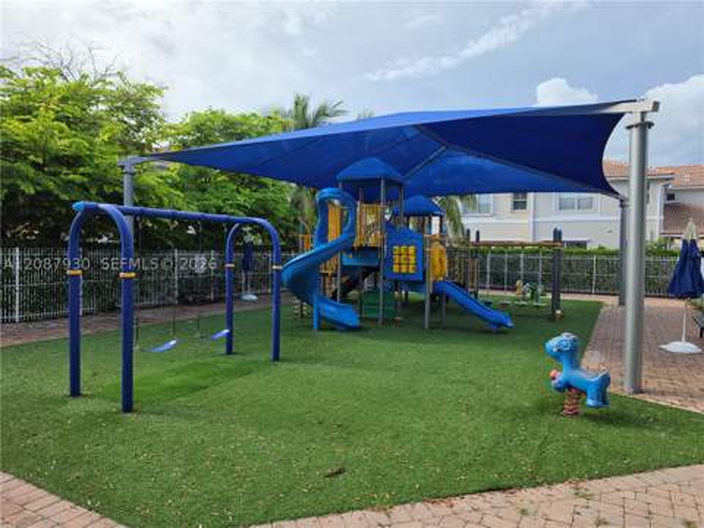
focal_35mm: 23
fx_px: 468
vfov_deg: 58.9
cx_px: 352
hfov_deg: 73.9
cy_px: 264
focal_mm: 6.5
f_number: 1.4
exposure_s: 1/3009
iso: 64
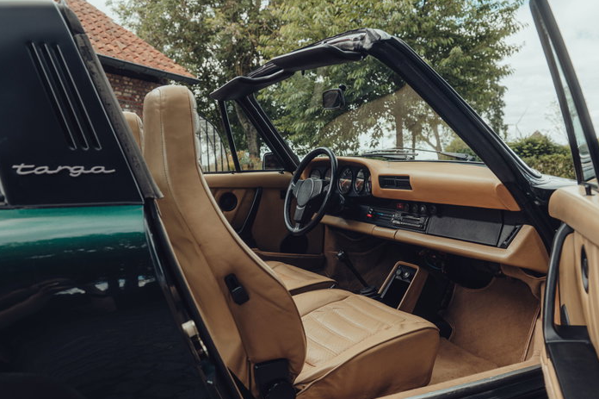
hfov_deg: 58.7
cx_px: 312
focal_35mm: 32
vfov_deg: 41.0
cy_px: 218
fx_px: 532
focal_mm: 29
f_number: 5
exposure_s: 1/125
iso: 200
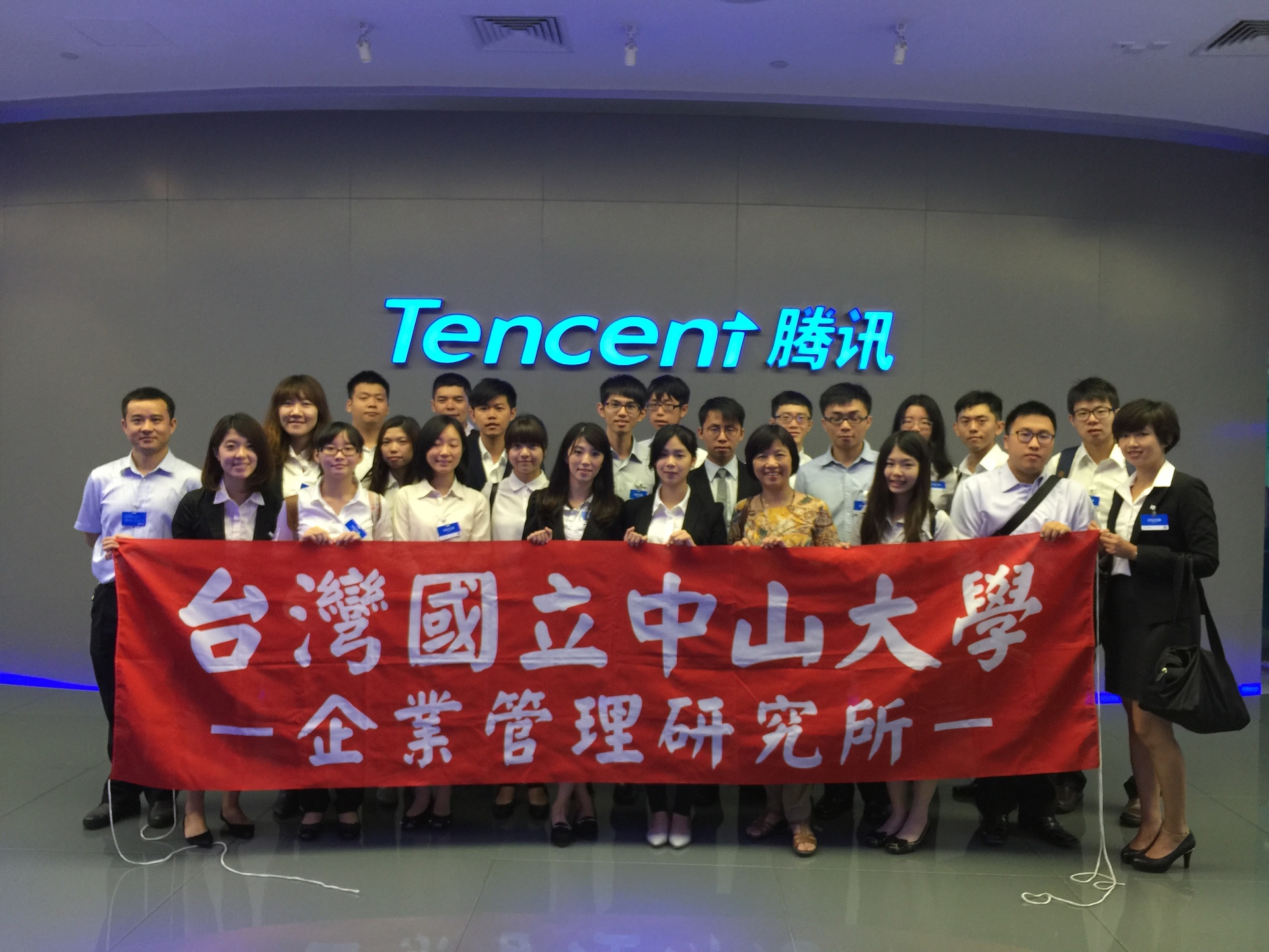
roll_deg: -1.7
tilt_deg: -0.7
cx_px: 634
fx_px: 1063
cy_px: 476
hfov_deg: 61.7
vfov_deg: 48.2
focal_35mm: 29
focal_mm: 4.15
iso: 50
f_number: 2.2
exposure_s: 1/17
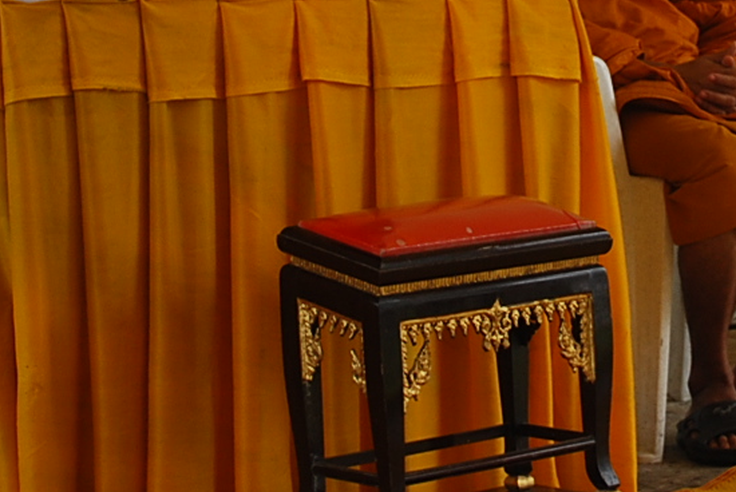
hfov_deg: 12.1
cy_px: -138
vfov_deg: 8.0
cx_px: 583
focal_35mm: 169
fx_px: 3459
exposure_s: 1/25
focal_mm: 32
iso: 200
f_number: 5
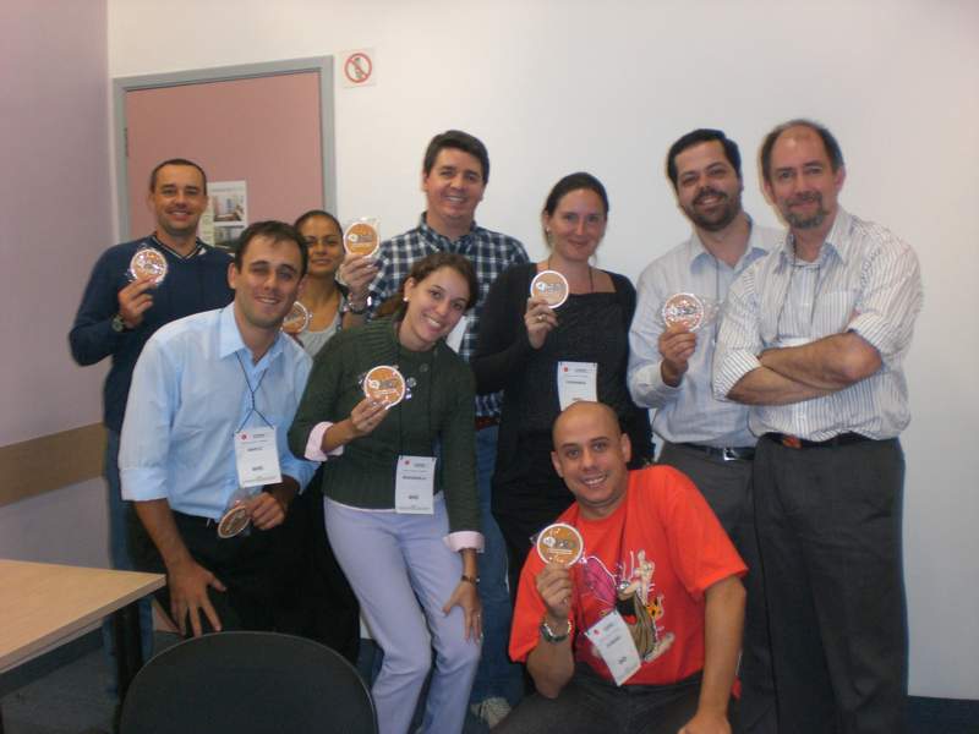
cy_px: 367
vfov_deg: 37.7
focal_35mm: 38
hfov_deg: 49.0
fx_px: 1075
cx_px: 490
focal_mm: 6.3
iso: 200
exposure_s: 1/60
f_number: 3.1
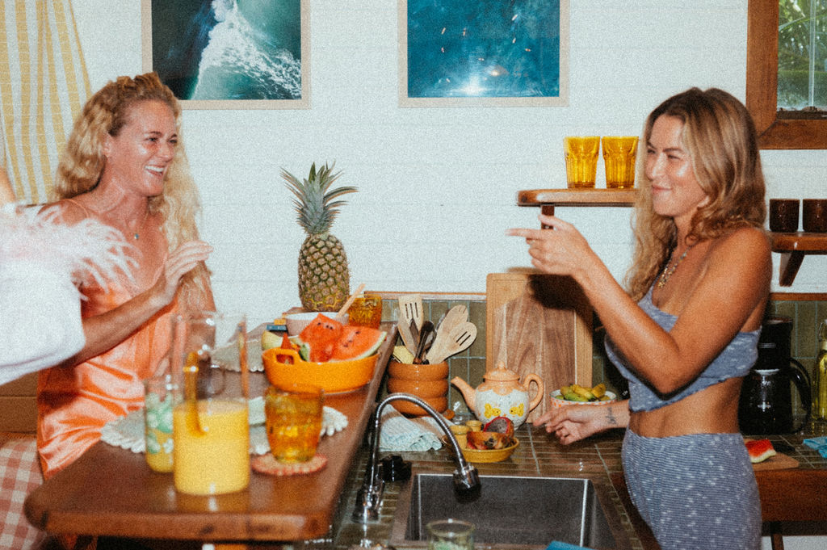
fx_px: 1148
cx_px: 414
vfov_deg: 26.9
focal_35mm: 50
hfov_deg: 39.6
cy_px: 275
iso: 800
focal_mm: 50
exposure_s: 1/200
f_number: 4.5
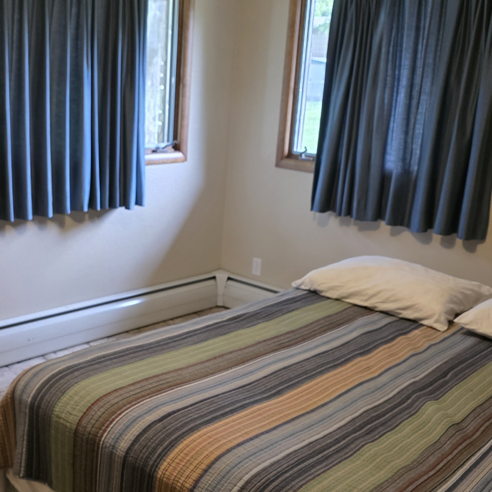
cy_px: 293
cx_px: 173
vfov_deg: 36.7
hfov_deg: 36.5
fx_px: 740
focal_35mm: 46
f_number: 1.7
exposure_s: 1/120
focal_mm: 6.3
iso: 1000
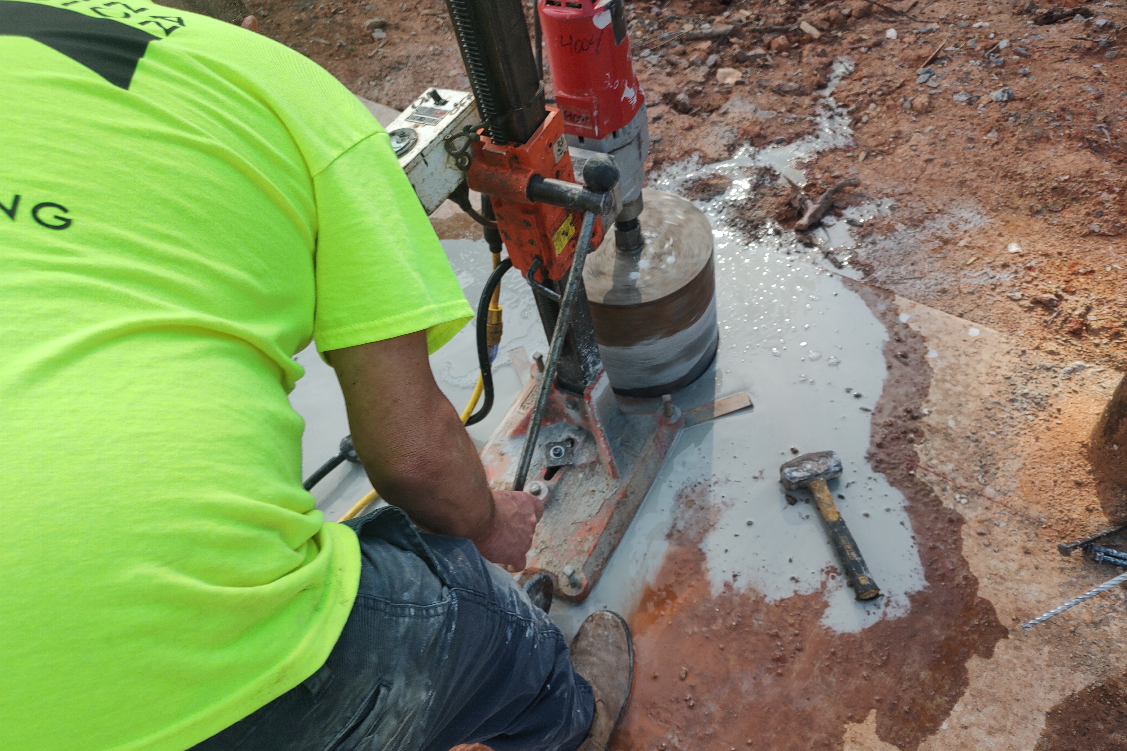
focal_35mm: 25
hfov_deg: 71.5
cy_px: 420
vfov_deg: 51.2
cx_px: 564
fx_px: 783
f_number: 1.9
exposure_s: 1/174
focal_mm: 5.88
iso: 100
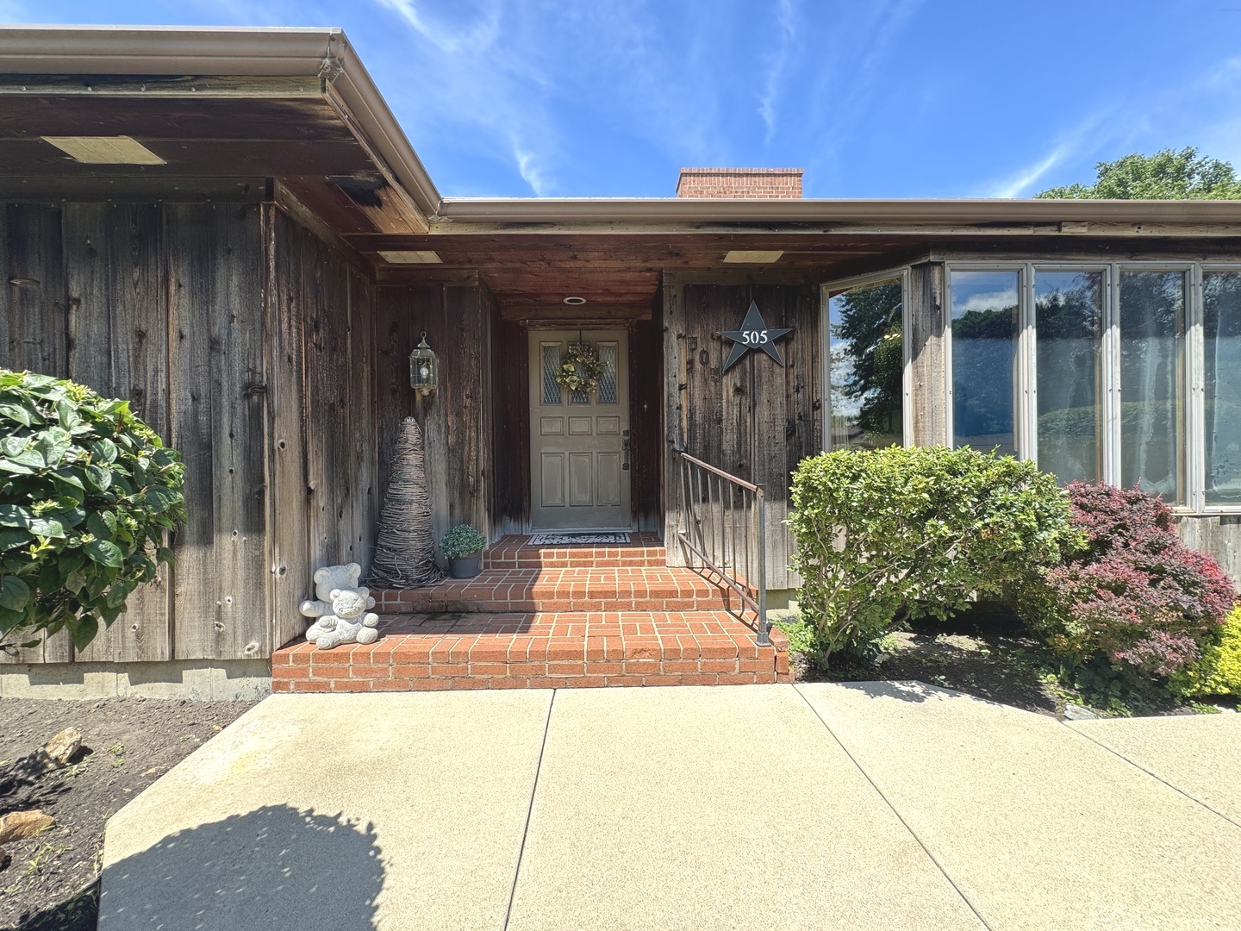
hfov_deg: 102.1
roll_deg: +0.3
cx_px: 620
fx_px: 502
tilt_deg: -0.7
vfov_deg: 85.7
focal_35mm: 14
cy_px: 466
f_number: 2.2
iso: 40
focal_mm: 2.22
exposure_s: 1/430
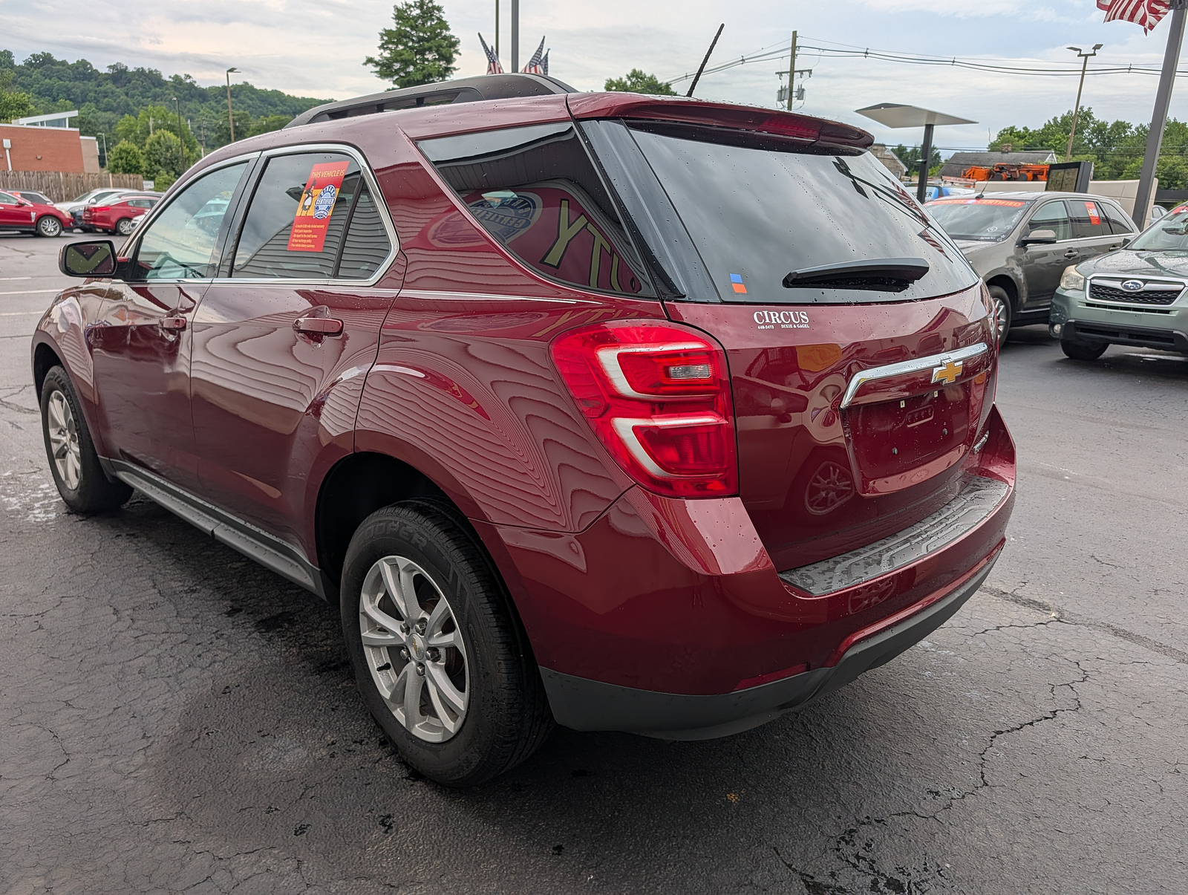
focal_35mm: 24
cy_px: 448
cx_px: 594
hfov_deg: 71.5
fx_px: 825
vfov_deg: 56.9
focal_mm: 6.9
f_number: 1.68
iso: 17
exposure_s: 1/766
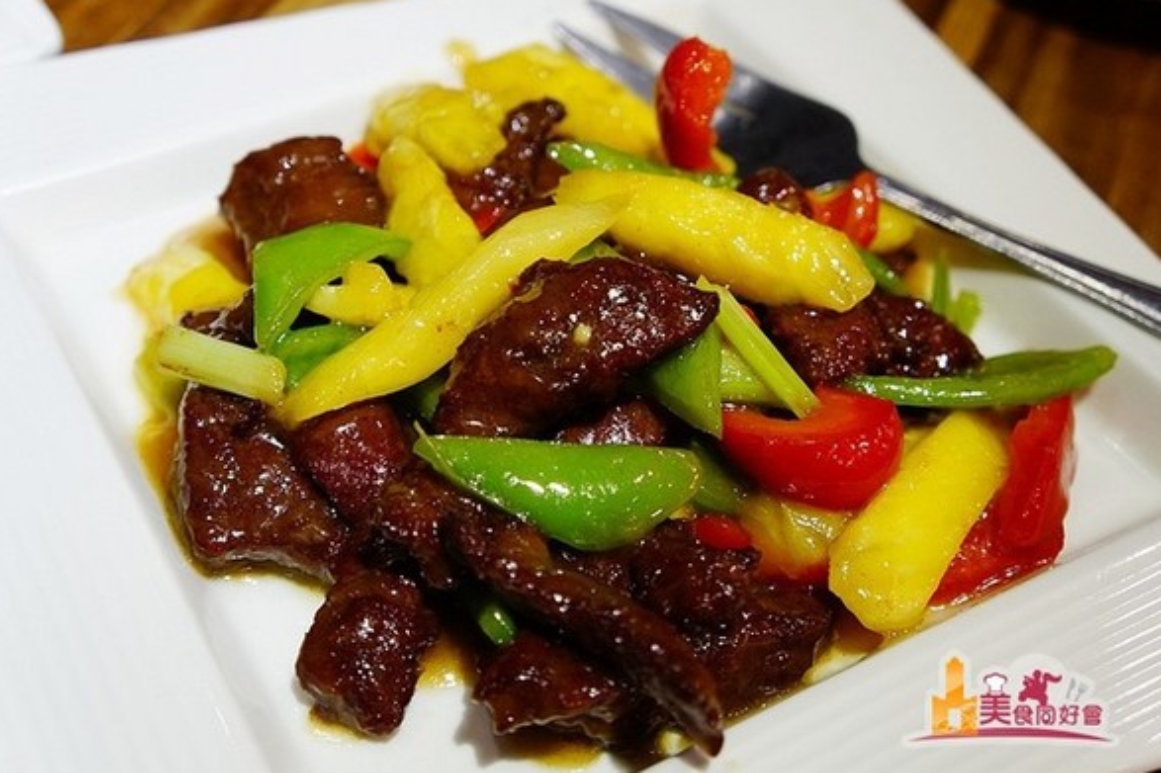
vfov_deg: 29.2
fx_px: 1483
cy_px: 387
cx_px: 581
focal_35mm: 46
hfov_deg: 42.8
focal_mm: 30
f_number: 4
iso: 800
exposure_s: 1/60
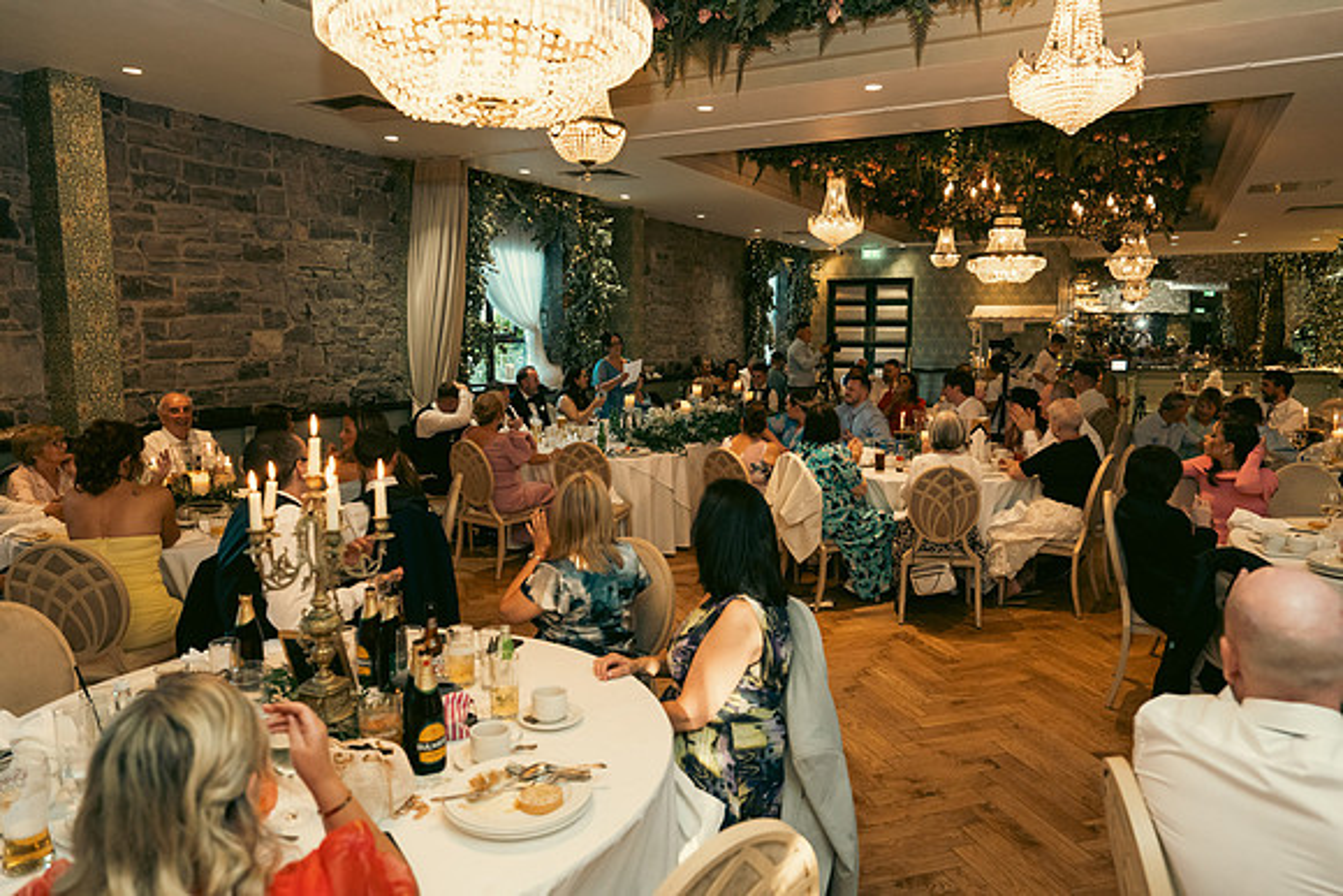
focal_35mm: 24
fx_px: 896
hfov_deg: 73.7
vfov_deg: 53.2
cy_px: 448
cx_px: 672
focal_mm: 24
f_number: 3.5
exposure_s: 1/160
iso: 2500
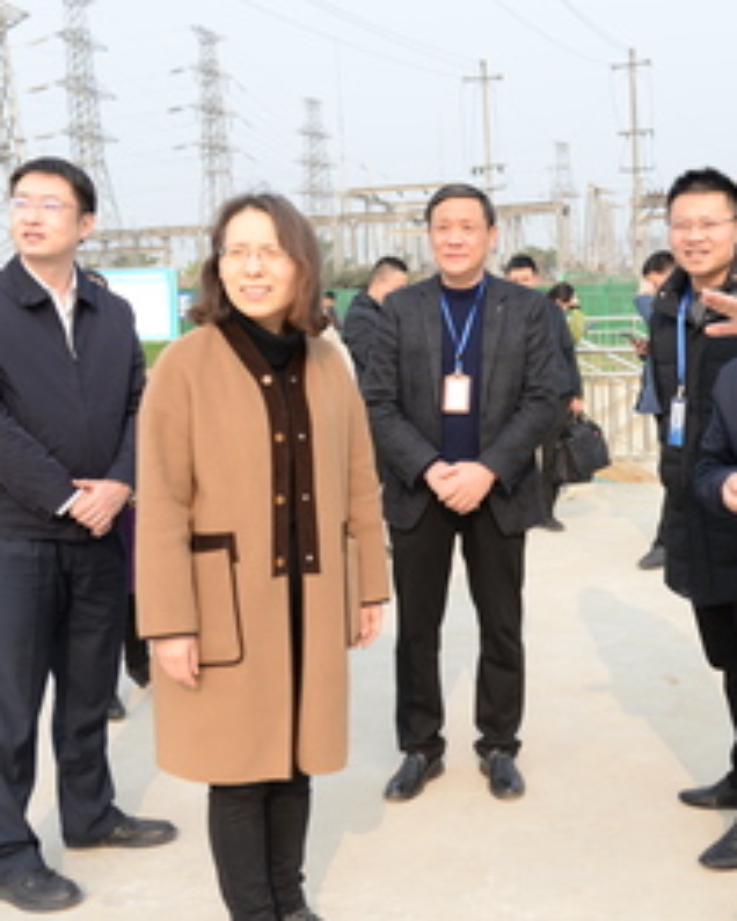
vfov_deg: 42.0
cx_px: 469
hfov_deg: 33.9
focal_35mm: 44
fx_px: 1200
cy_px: 460
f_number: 4.5
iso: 1000
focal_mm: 31
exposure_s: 1/2500
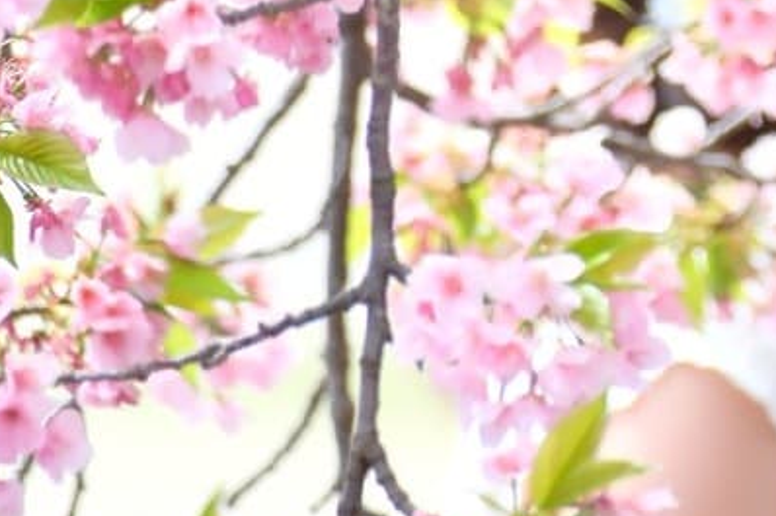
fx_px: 35098
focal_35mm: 1629
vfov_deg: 0.8
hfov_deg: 1.3
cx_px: 1068
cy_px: -238
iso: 800
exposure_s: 1/400
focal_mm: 300
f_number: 5.6
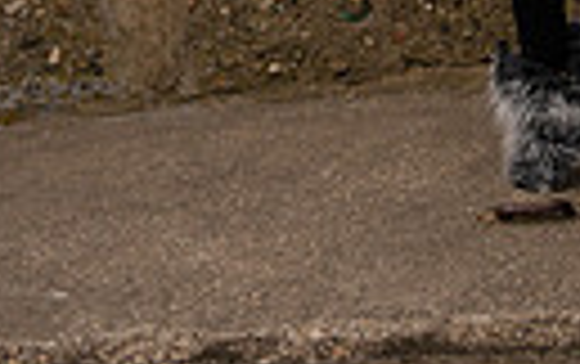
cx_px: 1025
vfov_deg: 9.0
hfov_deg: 13.7
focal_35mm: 137
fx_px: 2168
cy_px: -359
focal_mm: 30
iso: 200
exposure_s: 1/1600
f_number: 2.8
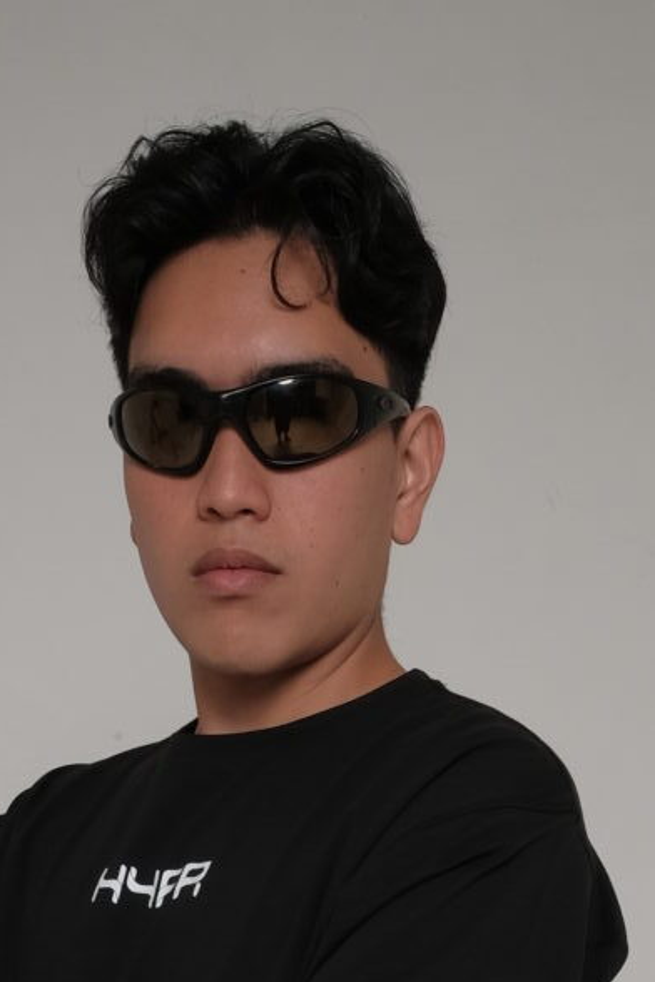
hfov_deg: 22.2
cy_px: 1283
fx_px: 1665
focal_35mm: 61
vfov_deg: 27.4
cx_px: 272
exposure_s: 1/200
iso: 200
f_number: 9
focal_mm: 9
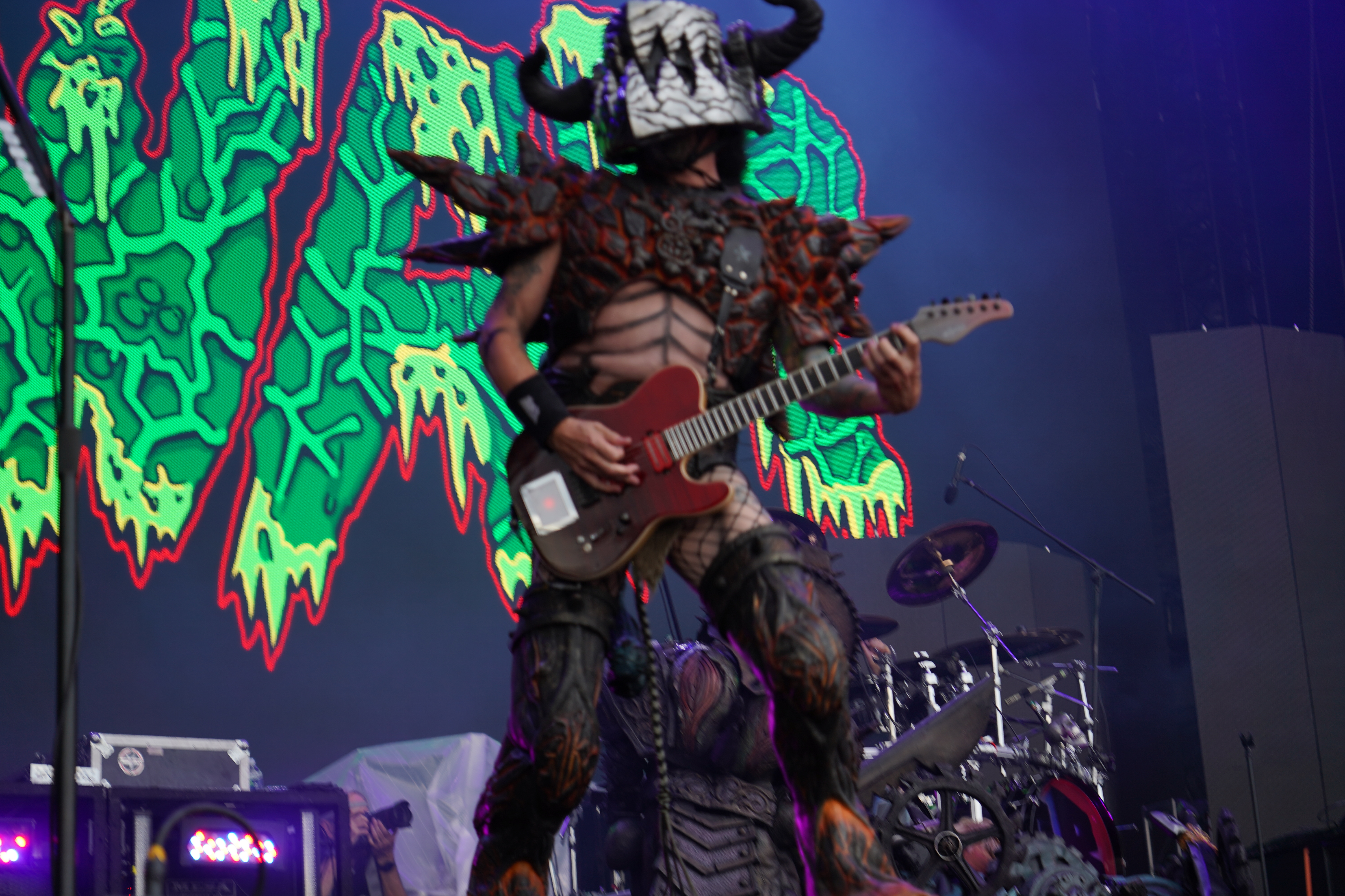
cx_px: 672
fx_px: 2839
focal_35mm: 76
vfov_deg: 17.9
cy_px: 448
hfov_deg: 26.7
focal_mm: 76
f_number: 4.5
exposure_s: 1/100
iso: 100
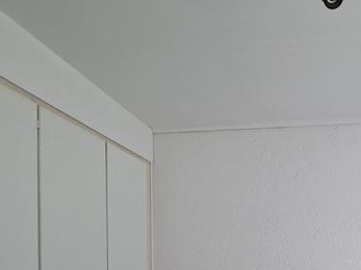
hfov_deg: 56.9
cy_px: 256
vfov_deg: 41.9
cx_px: 273
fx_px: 313
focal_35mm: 30
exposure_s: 1/40
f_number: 2.2
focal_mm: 1.74
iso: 160
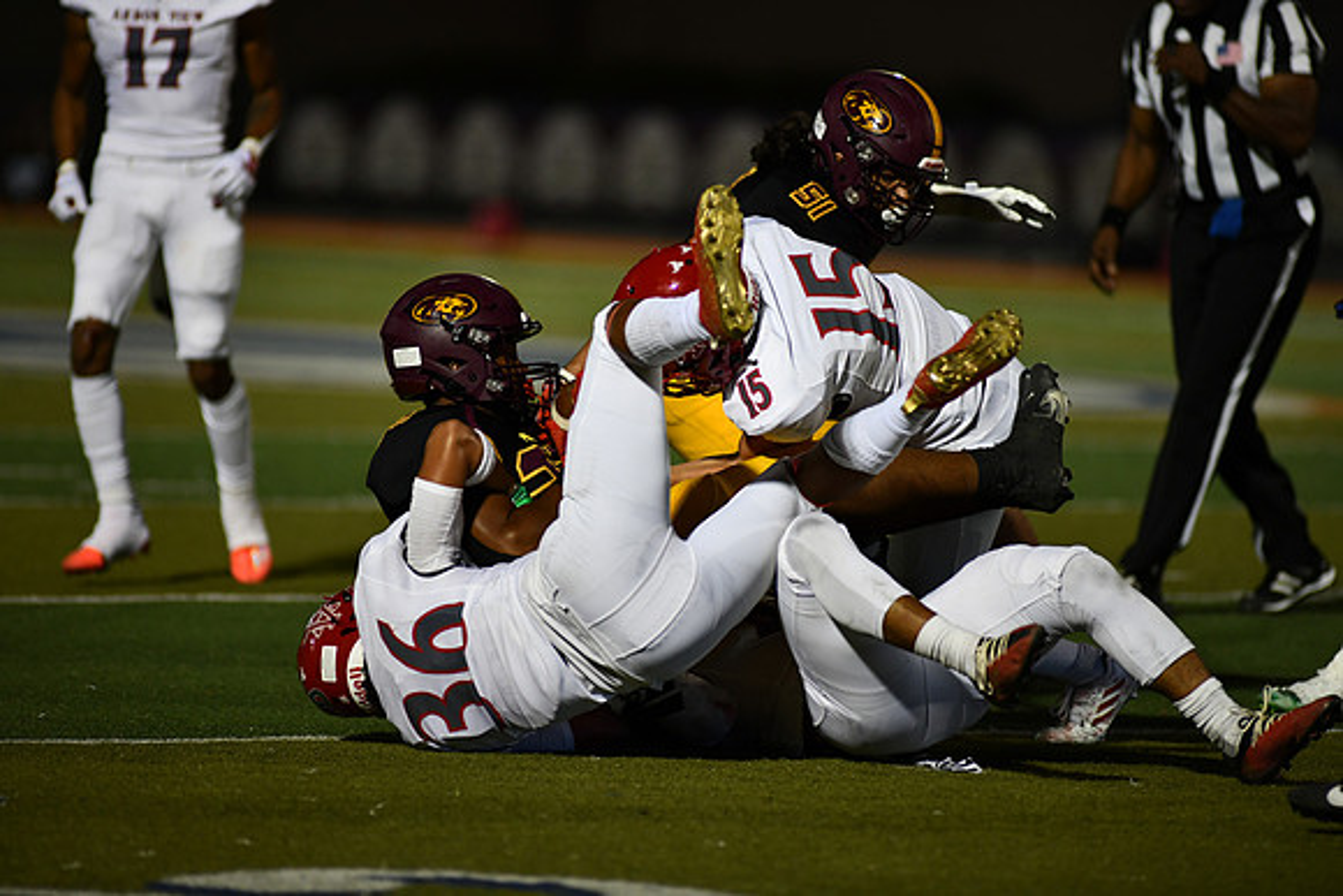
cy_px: 448
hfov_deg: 6.9
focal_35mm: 300
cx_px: 672
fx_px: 11194
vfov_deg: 4.6
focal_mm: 300
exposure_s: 1/1000
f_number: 2.8
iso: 1100
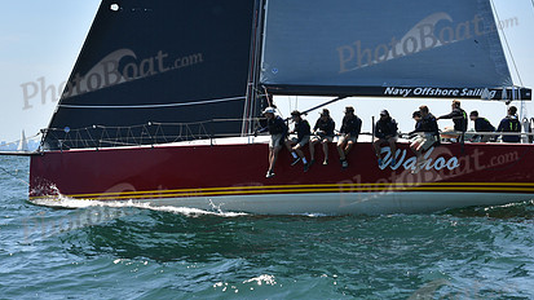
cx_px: 270
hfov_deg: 20.8
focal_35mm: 103
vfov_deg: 11.7
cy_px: 125
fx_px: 1458
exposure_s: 1/1000
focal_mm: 70
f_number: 7.1
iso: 250
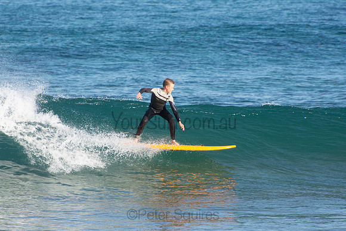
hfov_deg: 3.4
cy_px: 116
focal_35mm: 600
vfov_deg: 2.3
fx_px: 5768
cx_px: 173
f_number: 5.6
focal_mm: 400
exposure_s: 1/1000
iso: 360
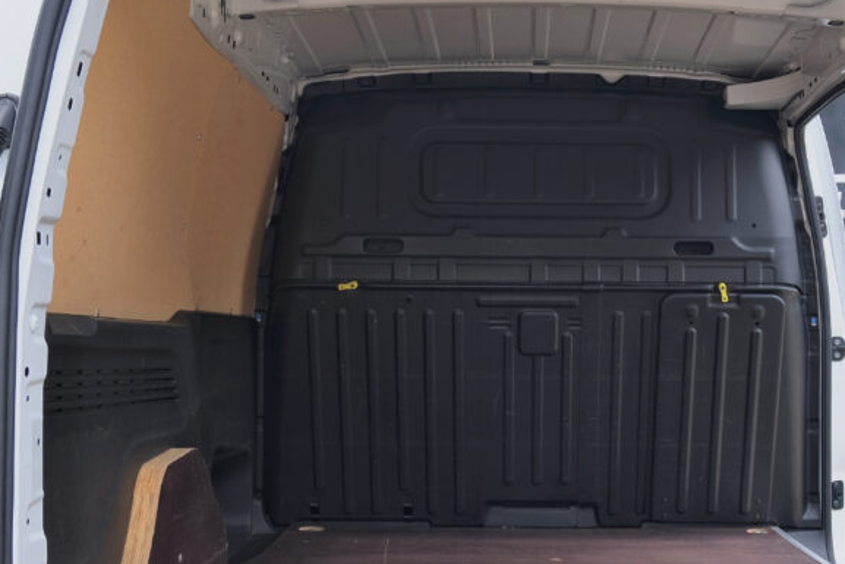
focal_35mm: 55
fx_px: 1291
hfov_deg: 36.0
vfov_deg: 24.4
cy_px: 401
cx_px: 545
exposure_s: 1/50
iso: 160
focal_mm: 20.9
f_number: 8
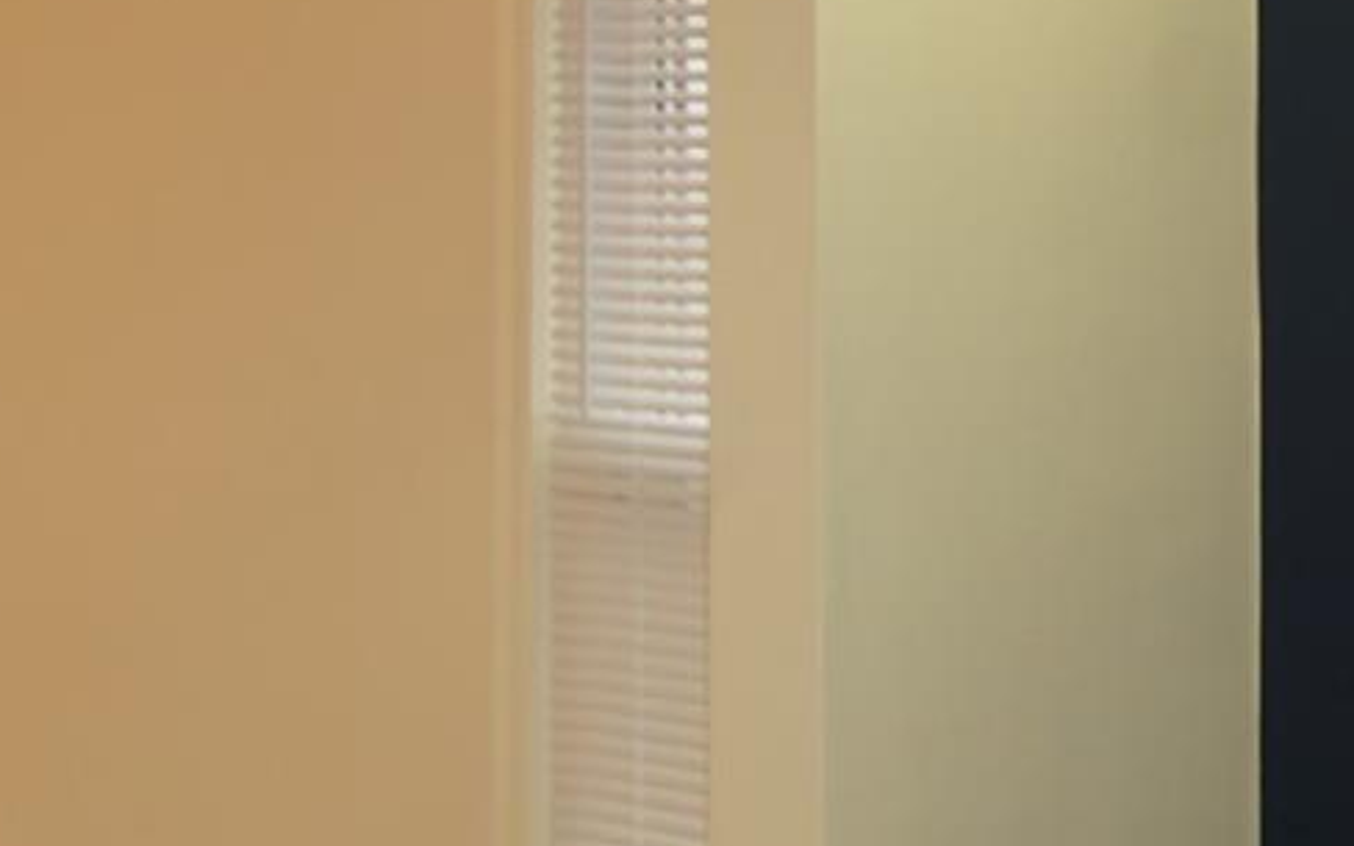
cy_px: -279
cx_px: -843
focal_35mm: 124
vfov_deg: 10.3
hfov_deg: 15.2
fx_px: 4576
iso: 640
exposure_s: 1/160
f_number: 4
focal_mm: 29
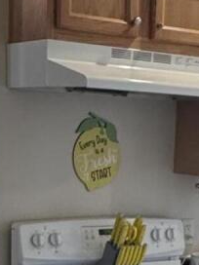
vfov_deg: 18.3
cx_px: 172
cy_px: 304
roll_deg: -2.7
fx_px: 790
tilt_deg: -13.2
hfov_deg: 14.3
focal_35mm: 103
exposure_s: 1/60
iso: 320
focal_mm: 2.22
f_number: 2.2
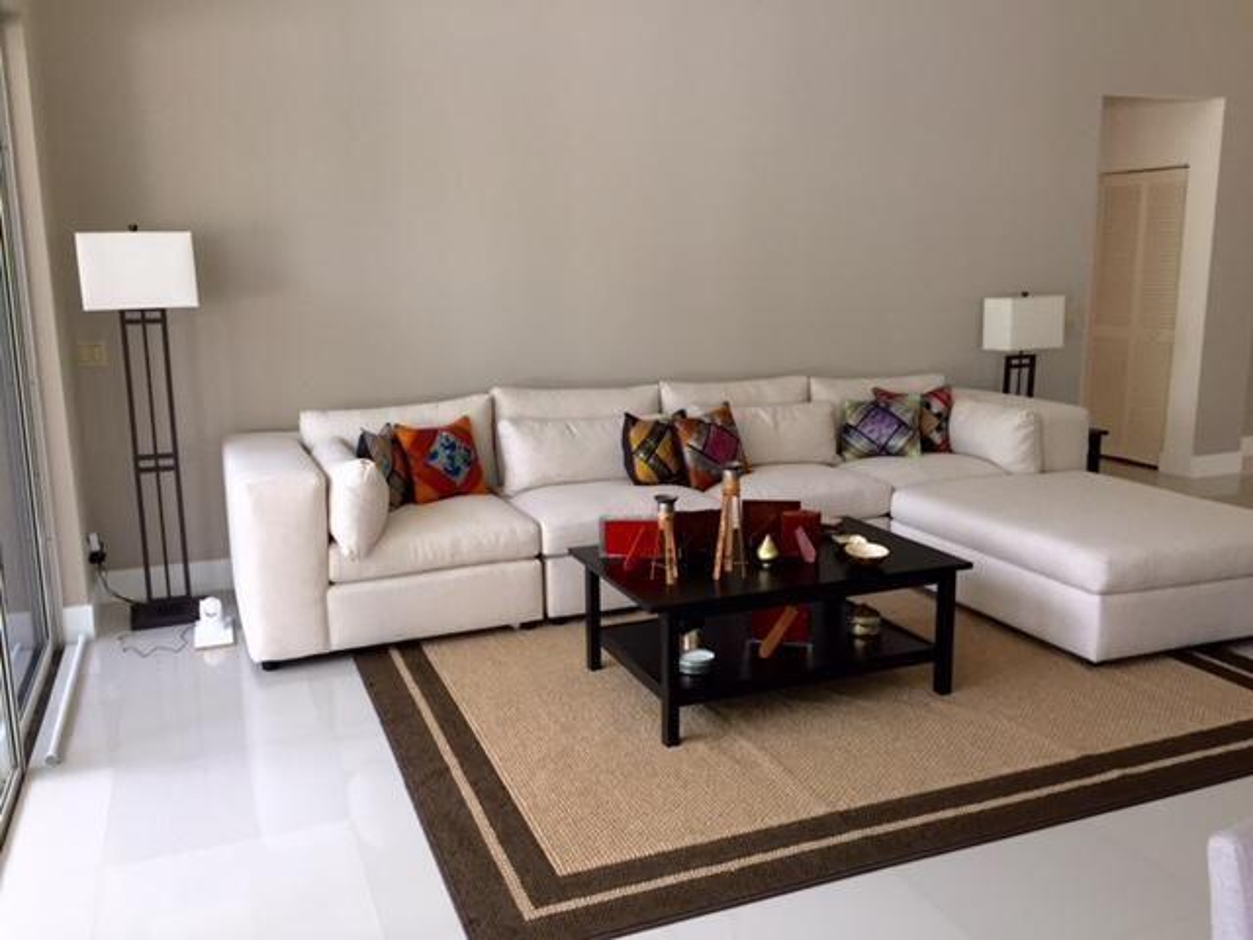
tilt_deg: -11.0
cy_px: 470
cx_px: 626
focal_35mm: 29
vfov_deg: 48.2
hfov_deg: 61.7
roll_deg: +0.3
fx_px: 1050
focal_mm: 4.15
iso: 50
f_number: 2.2
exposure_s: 1/30
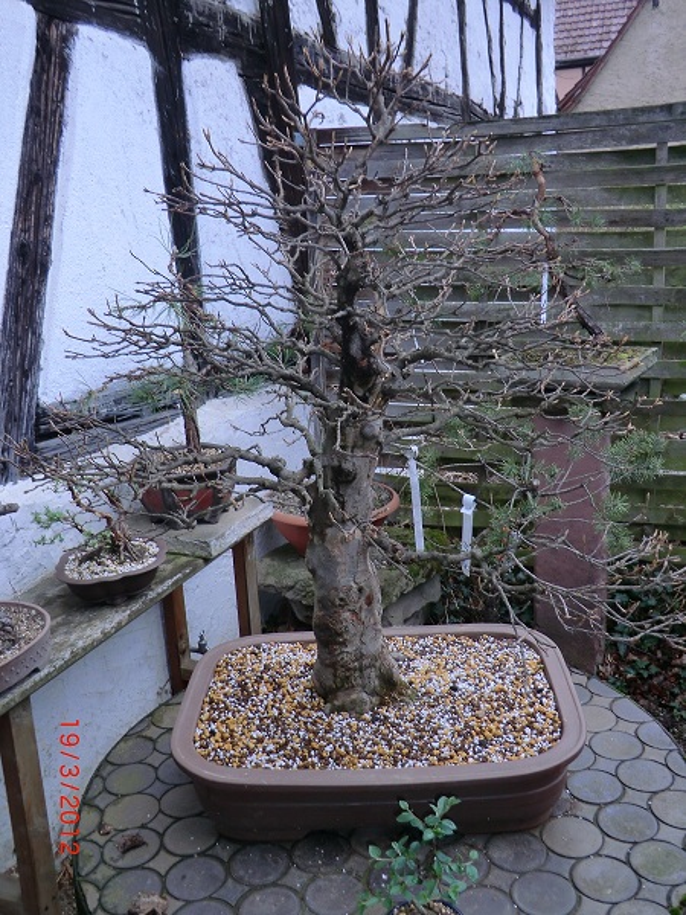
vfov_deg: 54.0
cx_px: 343
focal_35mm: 34
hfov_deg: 41.8
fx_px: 898
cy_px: 458
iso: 64
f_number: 3.6
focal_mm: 6.1
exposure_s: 1/80
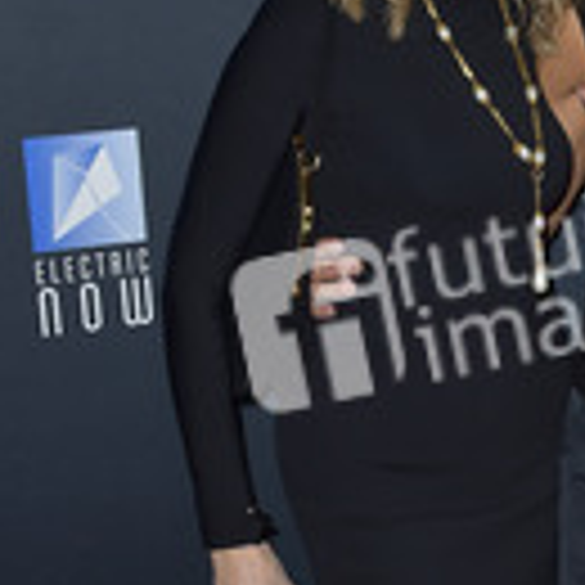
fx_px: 1702
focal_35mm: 89
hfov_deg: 18.9
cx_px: 596
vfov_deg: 19.1
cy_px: 531
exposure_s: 1/250
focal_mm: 34
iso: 250
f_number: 6.3
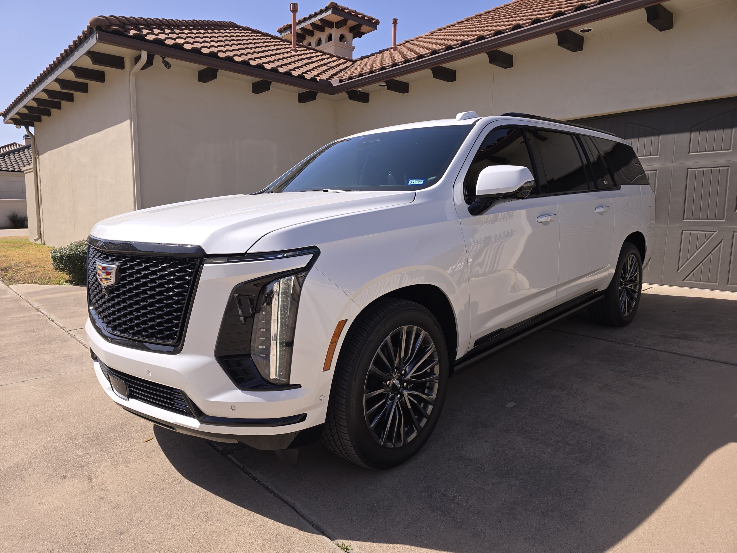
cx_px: 368
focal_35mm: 23
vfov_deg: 58.9
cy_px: 276
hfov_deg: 73.9
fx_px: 490
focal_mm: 6.3
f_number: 1.7
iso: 12
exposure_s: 1/594
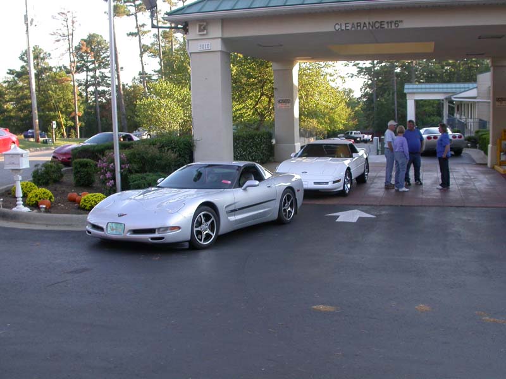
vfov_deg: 37.7
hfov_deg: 49.0
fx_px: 555
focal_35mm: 38
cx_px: 253
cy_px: 190
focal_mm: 7.85
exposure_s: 1/101
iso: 100
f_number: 3.7
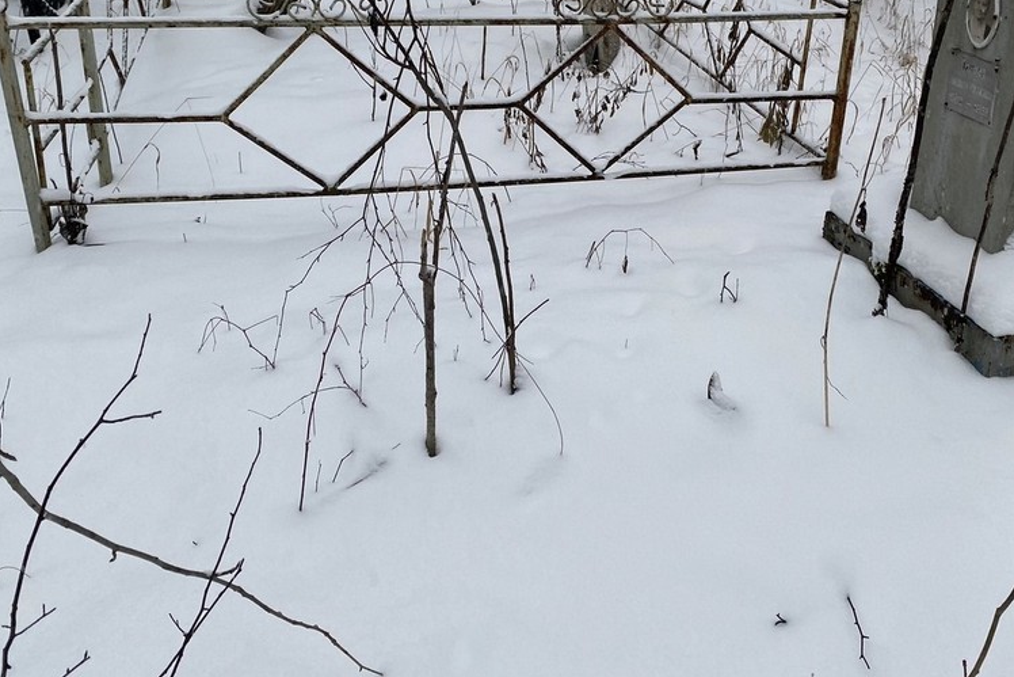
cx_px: 583
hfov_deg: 51.7
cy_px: 223
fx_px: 1042
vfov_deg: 35.6
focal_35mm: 37
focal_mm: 4.25
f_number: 1.8
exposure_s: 1/121
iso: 64
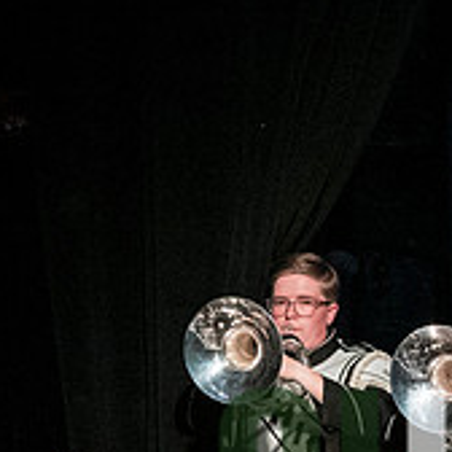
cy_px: 514
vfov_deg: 2.0
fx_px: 13000
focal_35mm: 880
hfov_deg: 2.0
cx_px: 422
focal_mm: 200
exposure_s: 1/500
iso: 4000
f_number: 4
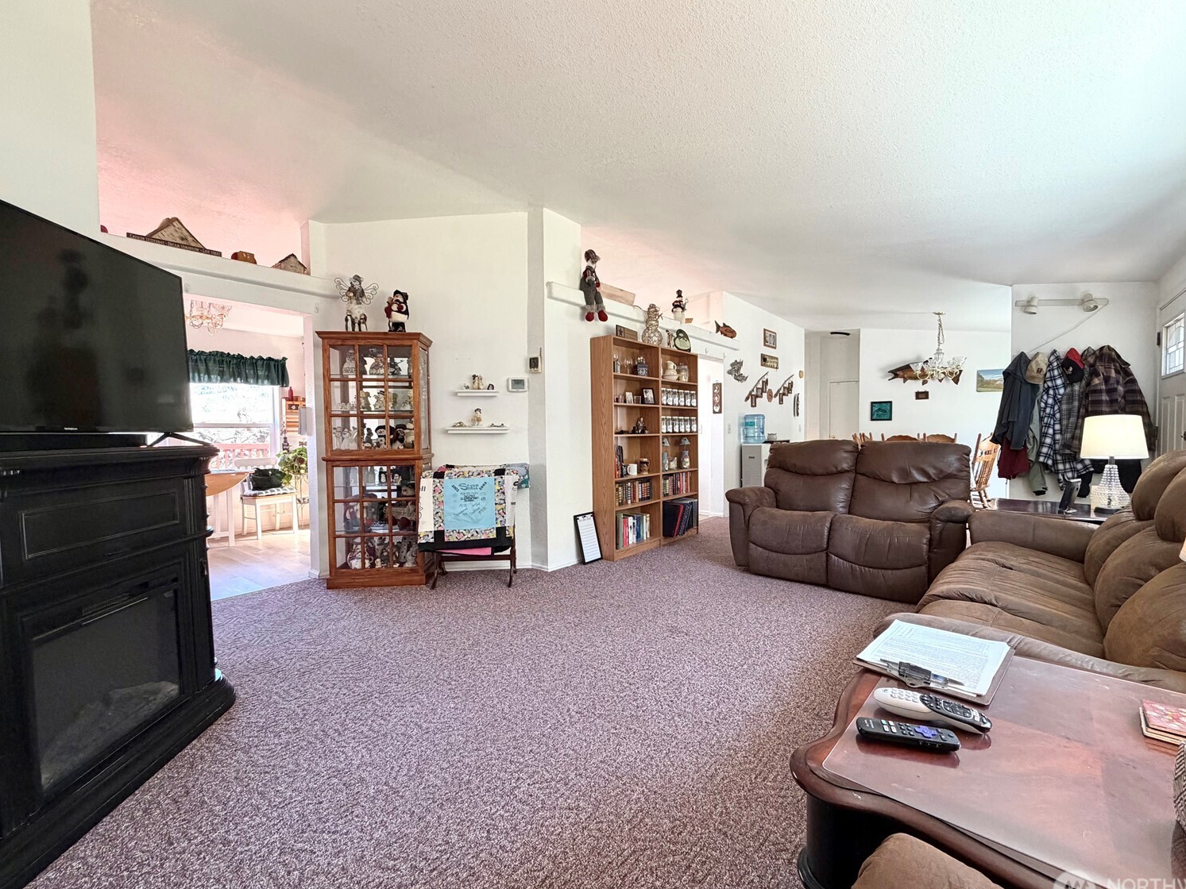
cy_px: 447
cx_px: 624
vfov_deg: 81.8
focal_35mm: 15
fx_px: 514
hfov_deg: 98.1
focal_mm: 2.22
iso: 320
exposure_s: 1/120
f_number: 2.2
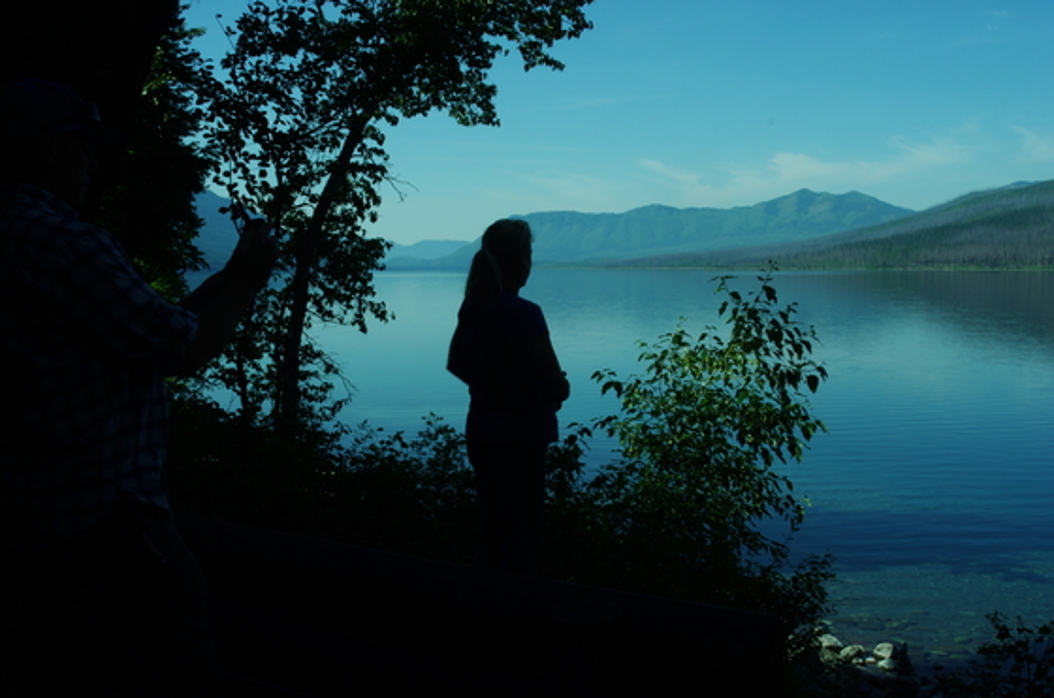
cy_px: 349
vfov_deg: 31.8
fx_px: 1227
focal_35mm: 42
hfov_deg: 46.5
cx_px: 527
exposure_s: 1/50
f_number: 16
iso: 100
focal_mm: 28
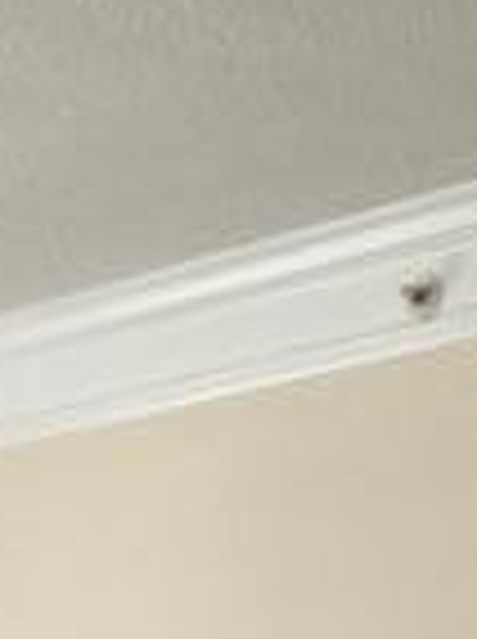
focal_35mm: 131
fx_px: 2414
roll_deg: -0.4
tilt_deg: -9.2
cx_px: -104
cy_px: 1413
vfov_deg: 12.6
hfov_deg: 11.1
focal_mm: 4.15
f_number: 2.2
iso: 50
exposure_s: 1/30
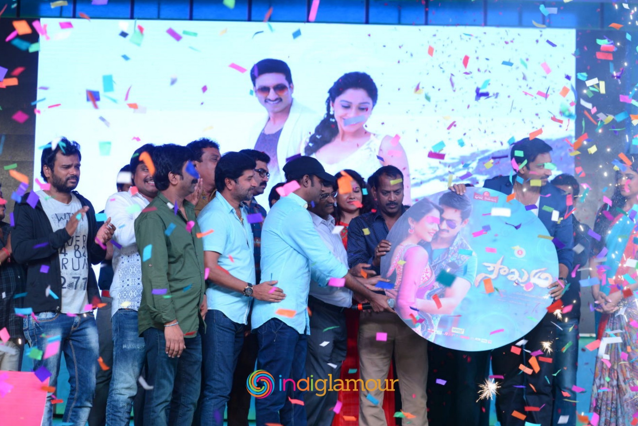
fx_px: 1507
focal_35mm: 85
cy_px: 247
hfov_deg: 23.9
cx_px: 322
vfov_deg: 16.1
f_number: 7.1
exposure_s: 1/160
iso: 800
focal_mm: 70
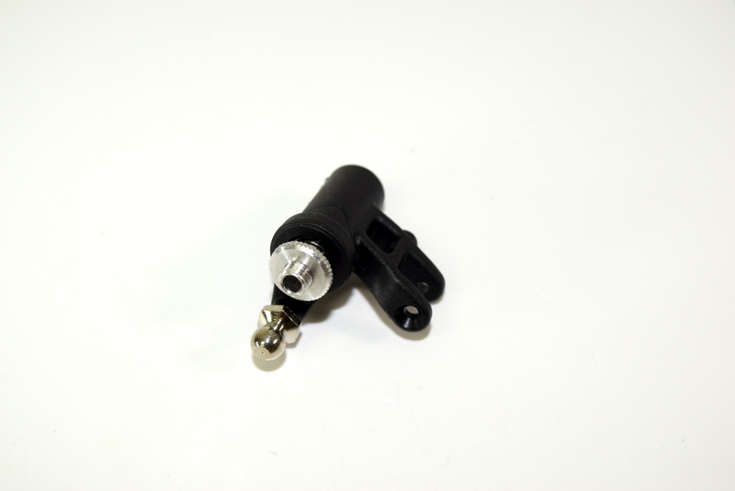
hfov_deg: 38.9
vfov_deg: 26.5
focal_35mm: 51
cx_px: 368
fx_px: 1042
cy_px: 246
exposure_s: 1/60
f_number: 6.3
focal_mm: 34
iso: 100
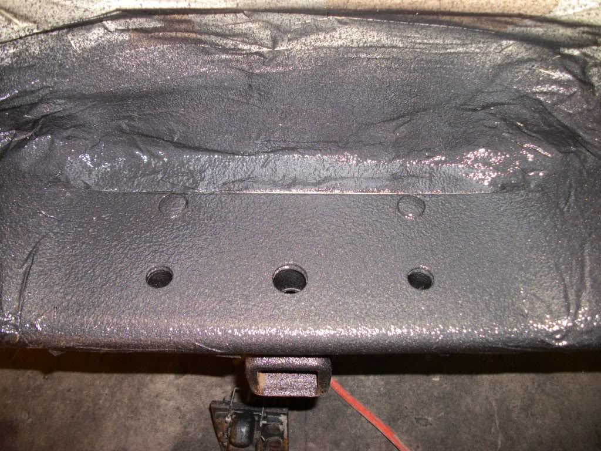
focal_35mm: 32
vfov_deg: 44.2
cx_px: 300
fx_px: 556
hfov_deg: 56.8
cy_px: 226
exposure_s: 1/30
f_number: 2.9
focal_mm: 5.7
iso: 160
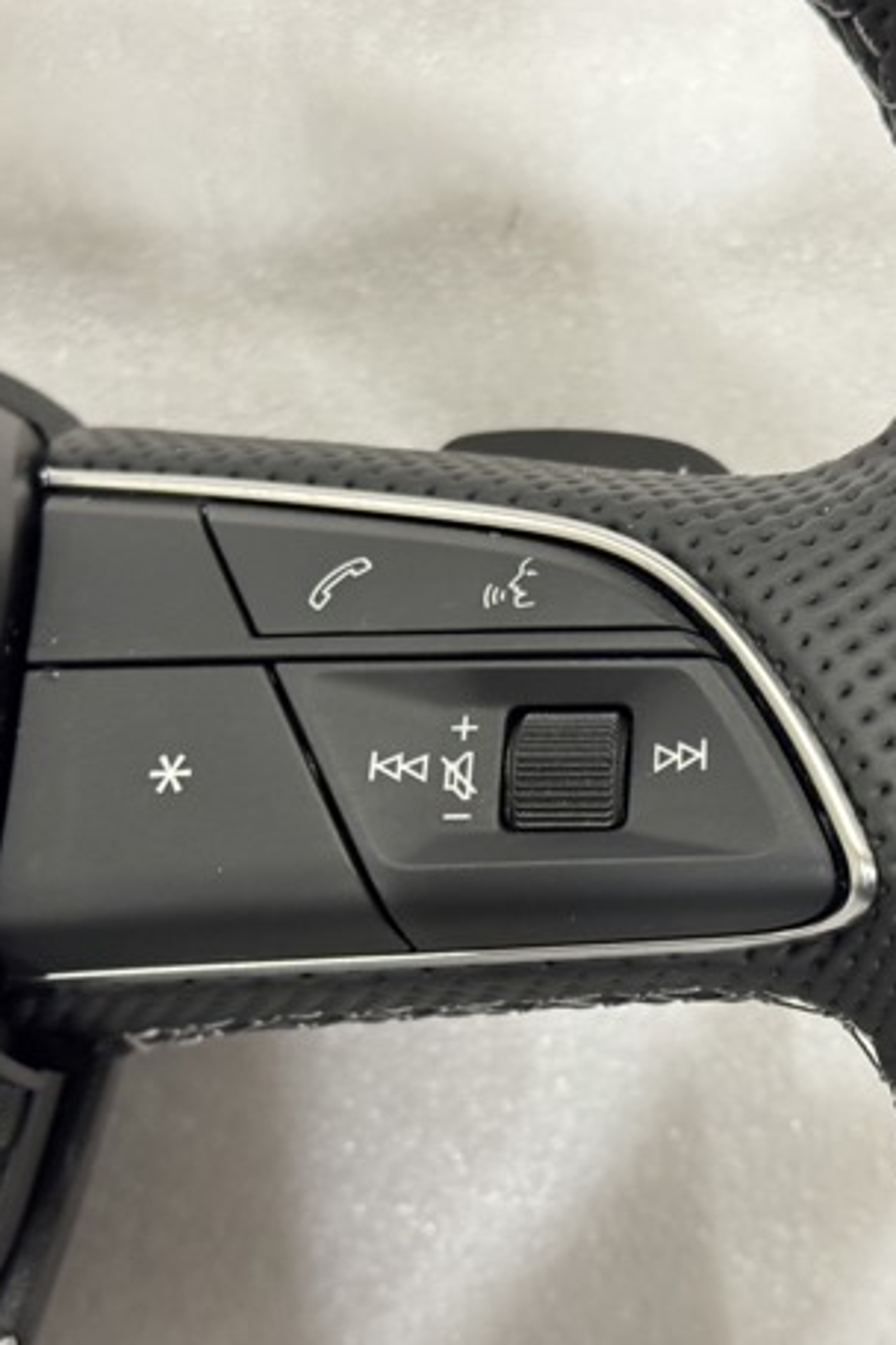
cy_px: 668
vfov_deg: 28.8
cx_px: 578
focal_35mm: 70
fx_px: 2613
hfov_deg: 19.4
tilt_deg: -83.8
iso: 500
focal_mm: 6.76
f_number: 1.78
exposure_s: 1/35
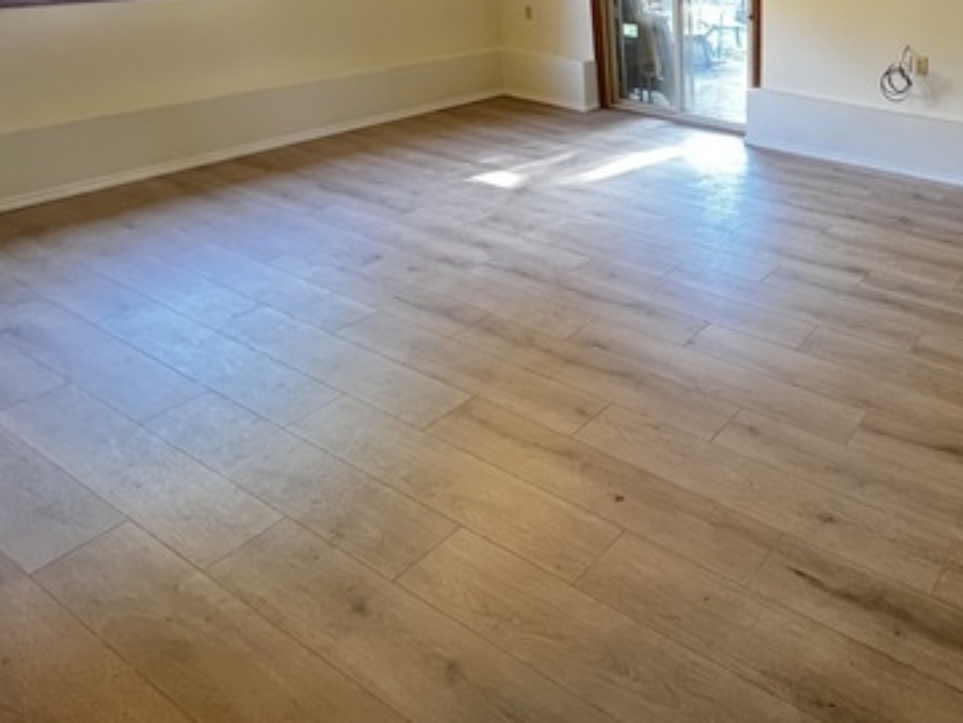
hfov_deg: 60.9
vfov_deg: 53.3
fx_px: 668
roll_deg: -2.9
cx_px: 860
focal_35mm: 24
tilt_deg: -18.6
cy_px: 149
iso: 640
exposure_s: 1/40
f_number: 1.8
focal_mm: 1.57
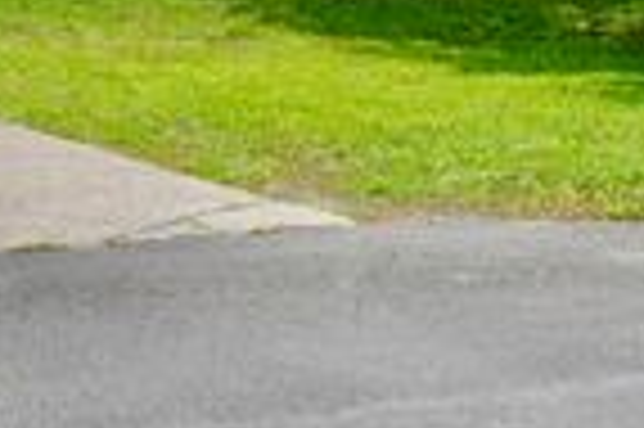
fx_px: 2805
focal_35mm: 157
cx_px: -68
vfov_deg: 8.6
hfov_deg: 12.9
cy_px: -155
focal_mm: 30
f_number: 8
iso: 100
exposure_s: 1/250
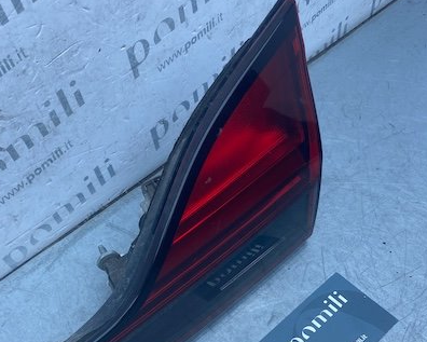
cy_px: 281
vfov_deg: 35.2
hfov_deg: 44.7
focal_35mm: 41
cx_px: 190
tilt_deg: -58.4
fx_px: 518
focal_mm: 4.25
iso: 32
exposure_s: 1/724
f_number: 1.8
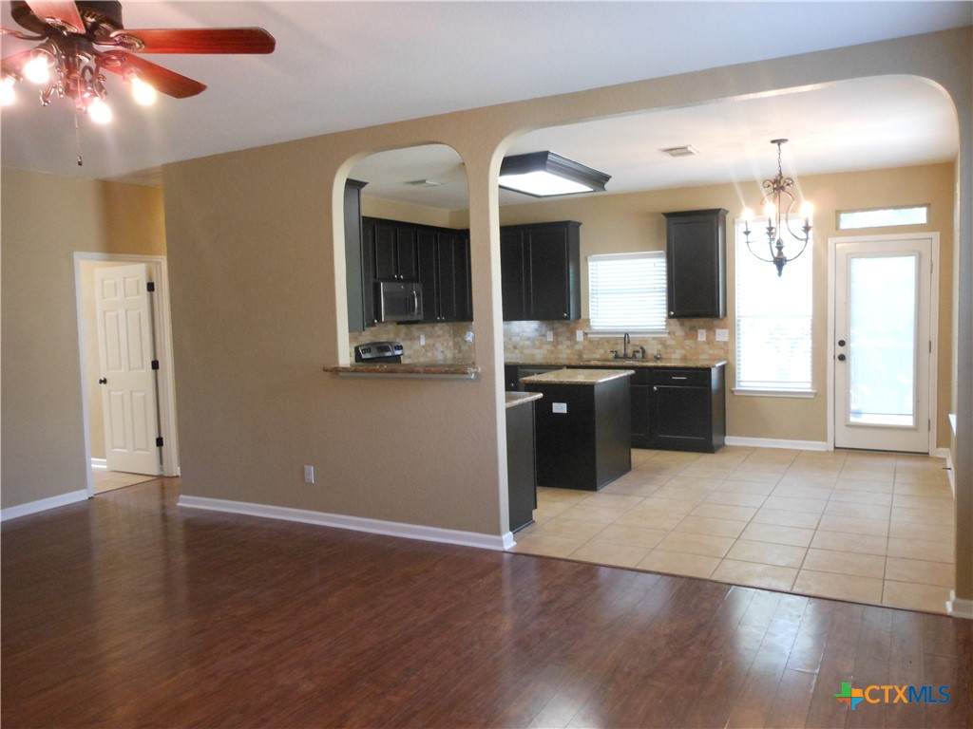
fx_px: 787
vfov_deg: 49.7
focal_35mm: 28
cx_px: 486
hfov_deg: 63.4
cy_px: 364
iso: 400
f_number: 3.7
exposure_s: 1/30
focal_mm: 5
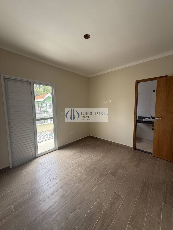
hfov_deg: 85.7
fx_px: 93
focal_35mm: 14
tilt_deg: -4.2
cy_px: 115
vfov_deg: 102.1
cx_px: 86
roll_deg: -0.2
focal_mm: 2.22
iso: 64
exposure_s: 1/126
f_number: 2.2
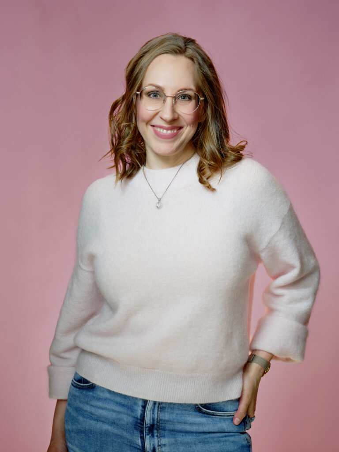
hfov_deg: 18.7
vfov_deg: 24.7
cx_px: 170
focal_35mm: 79
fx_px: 1032
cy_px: 226
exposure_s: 1/80
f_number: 9
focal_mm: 100
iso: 800
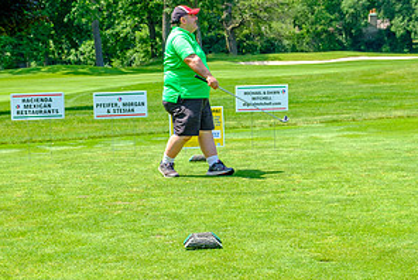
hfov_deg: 23.9
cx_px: 209
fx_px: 988
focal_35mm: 85
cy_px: 106
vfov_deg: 16.1
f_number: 5
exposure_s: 1/500
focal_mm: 37.4
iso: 200
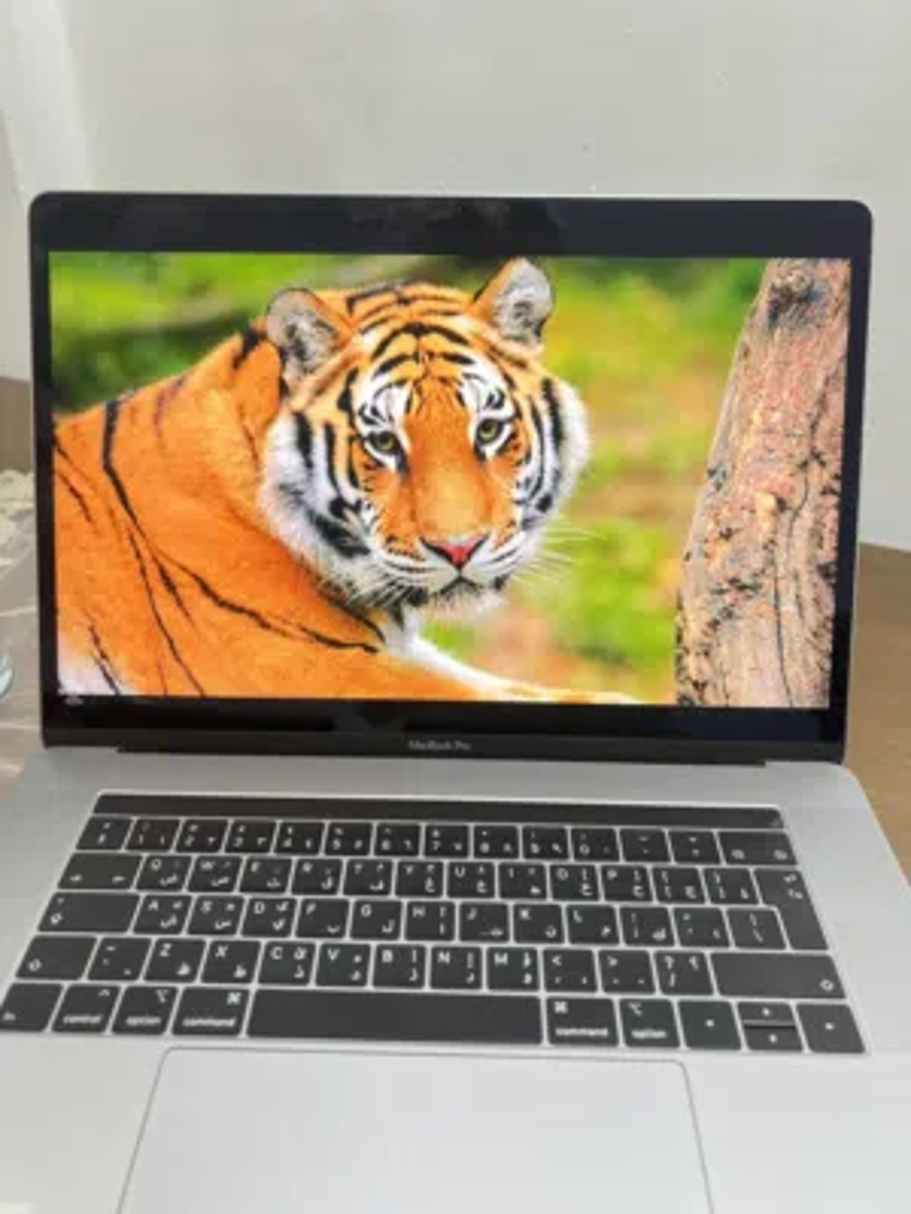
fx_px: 912
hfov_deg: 53.1
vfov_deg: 67.3
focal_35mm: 26
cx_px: 456
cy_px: 607
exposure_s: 1/50
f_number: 1.5
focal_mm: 5.7
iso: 160
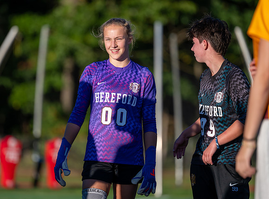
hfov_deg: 6.4
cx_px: 100
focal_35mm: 310
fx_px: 2395
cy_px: 86
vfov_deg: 4.7
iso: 110
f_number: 2.8
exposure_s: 1/2000
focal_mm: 190
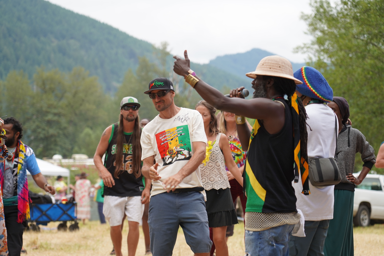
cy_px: 128
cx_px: 192
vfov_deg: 13.0
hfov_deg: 19.5
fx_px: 1120
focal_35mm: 105
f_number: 4
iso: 250
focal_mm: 105
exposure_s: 1/160
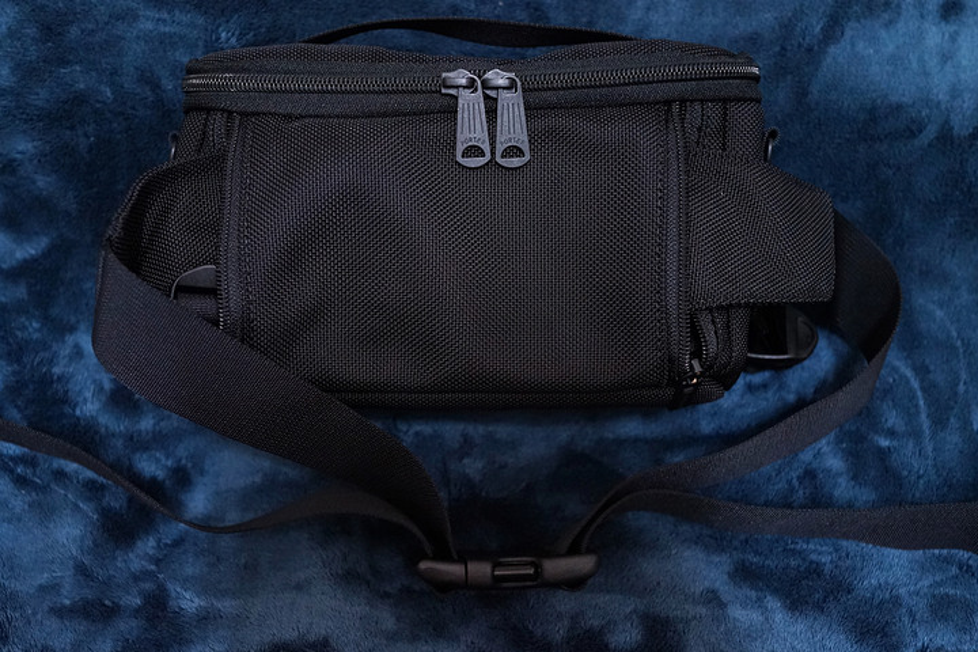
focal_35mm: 35
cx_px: 489
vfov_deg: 37.9
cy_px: 326
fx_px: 951
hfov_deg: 54.4
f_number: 3.5
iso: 6400
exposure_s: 1/60
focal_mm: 35
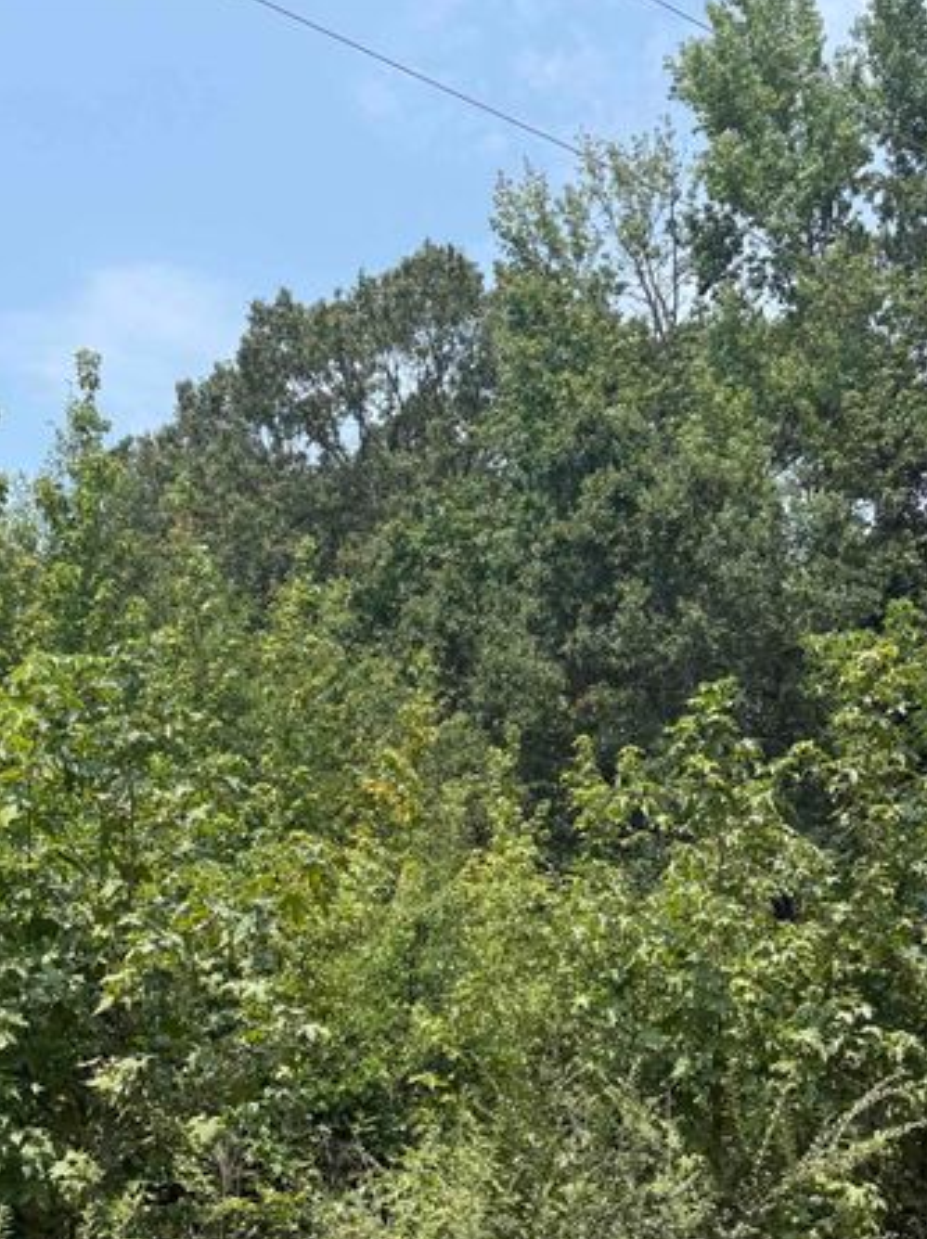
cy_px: 917
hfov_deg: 39.6
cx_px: 423
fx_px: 1287
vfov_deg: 49.5
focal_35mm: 36
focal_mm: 6.76
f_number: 1.78
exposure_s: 1/2801
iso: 80
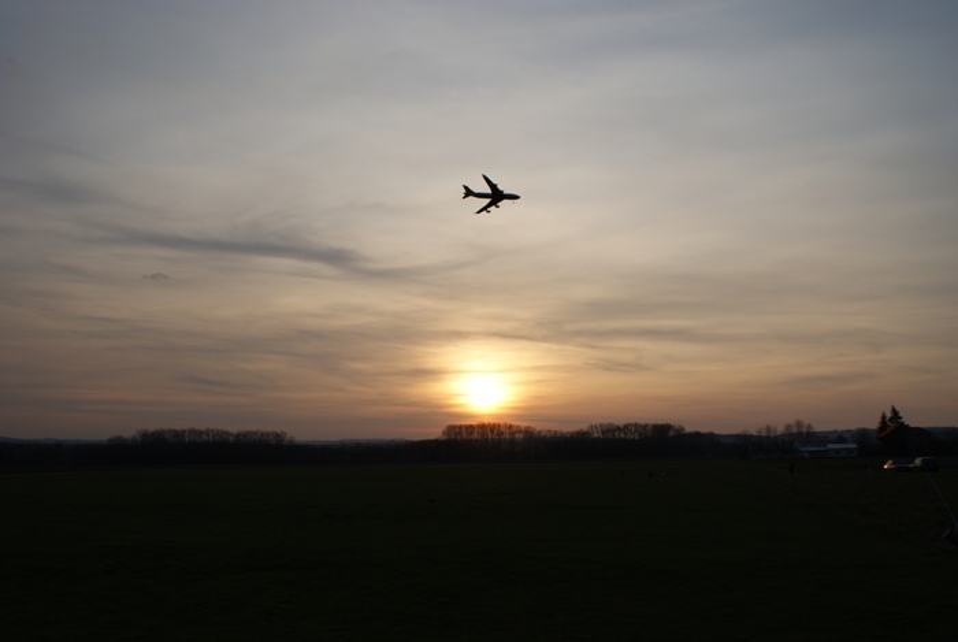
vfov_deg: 37.0
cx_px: 479
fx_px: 959
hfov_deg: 53.1
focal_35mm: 36
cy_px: 321
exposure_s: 1/250
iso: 100
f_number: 10
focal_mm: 24
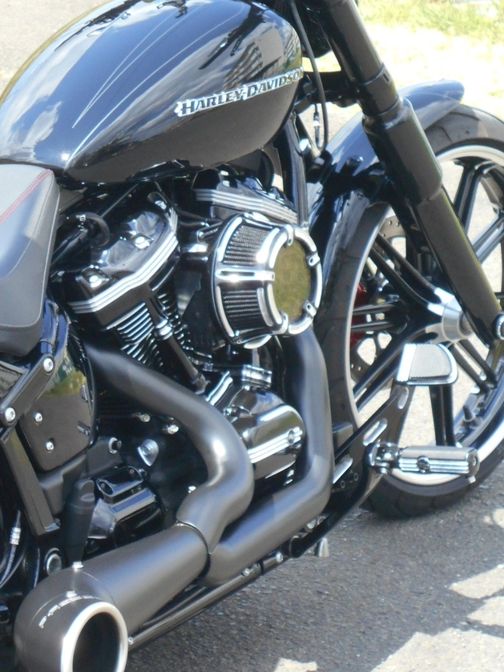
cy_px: 324
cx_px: 185
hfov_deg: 12.0
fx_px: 2388
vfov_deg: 16.0
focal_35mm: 123
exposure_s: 1/250
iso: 280
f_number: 6.3
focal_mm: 15.4
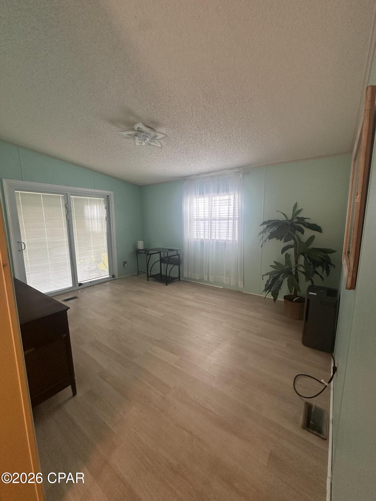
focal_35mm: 14
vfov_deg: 102.1
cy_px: 250
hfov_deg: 85.7
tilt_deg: -7.5
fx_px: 203
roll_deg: -0.7
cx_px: 188
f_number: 2.2
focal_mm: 2.22
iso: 160
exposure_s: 1/60
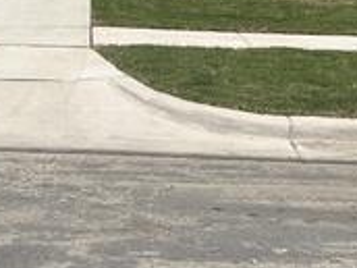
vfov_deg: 14.0
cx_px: 71
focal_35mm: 97
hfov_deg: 20.0
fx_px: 1000
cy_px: -164
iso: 50
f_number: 1.5
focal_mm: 5.7
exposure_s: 1/8000
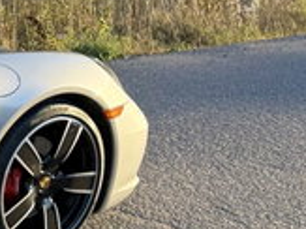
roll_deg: -0.8
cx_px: -400
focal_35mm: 113
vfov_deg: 13.1
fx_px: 998
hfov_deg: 13.4
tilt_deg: -13.6
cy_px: 145
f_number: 1.78
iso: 100
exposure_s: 1/909
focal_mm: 6.76
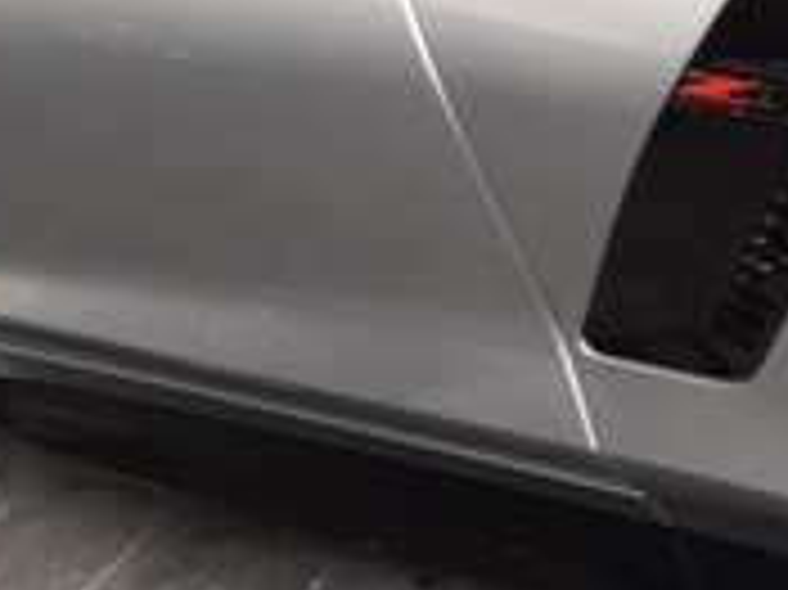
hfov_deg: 18.2
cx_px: 729
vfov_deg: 13.9
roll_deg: +21.2
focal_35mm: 106
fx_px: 2411
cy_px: 167
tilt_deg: -26.5
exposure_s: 1/120
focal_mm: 4.15
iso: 25
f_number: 2.2
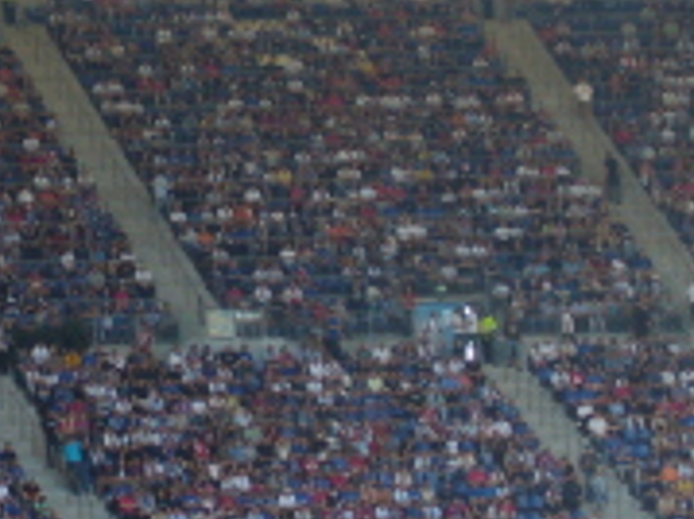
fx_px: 5890
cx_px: -190
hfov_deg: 6.7
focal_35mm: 294
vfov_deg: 5.0
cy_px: -37
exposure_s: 1/60
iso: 80
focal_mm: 17.4
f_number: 5
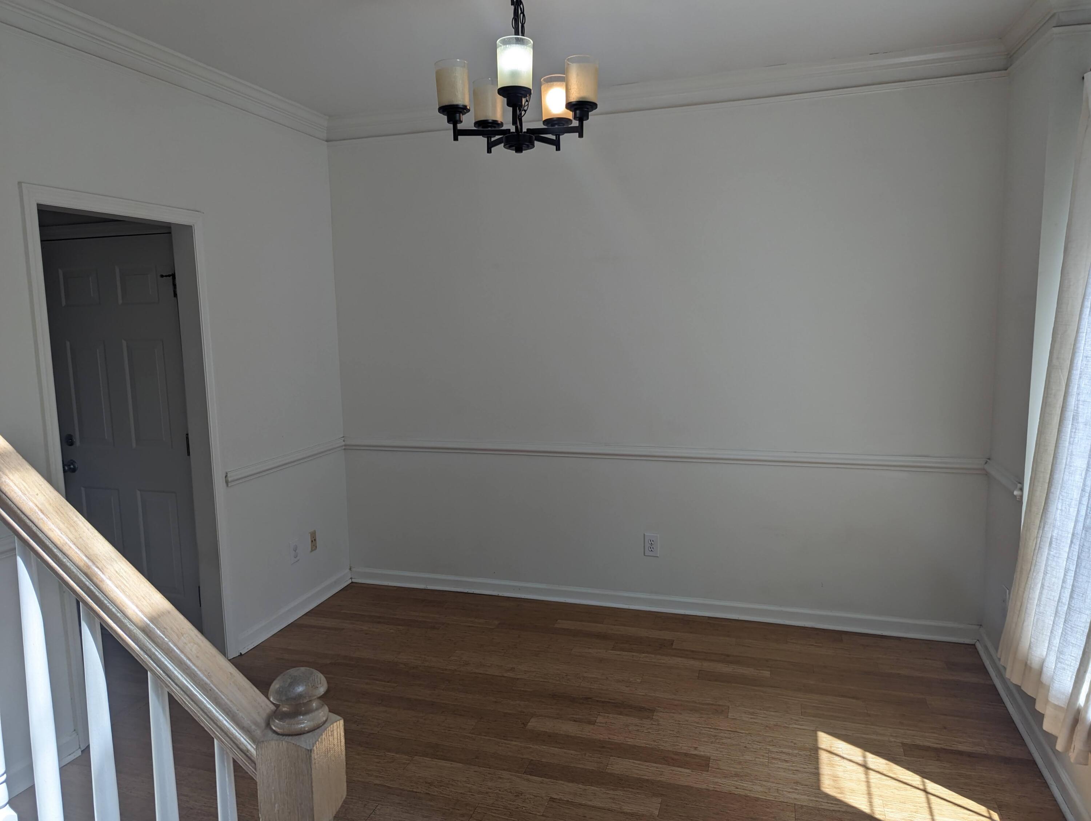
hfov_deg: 71.5
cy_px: 410
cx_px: 546
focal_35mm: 24
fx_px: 757
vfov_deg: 56.9
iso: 25
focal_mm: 6.81
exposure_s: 1/134
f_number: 1.85
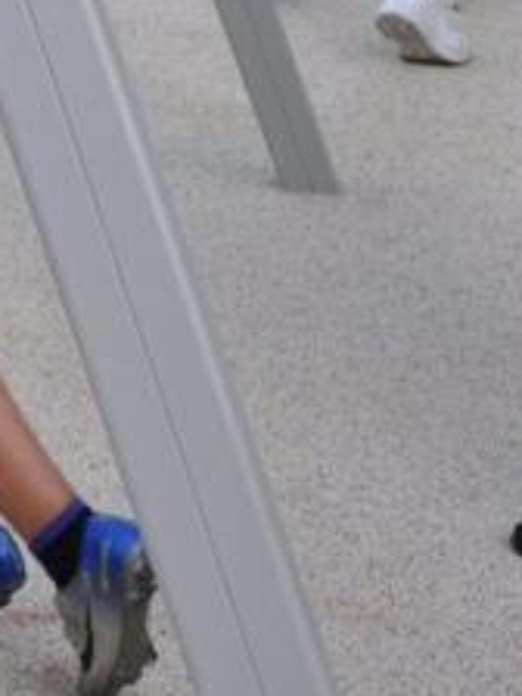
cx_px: -286
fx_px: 3438
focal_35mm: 171
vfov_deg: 11.2
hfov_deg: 8.5
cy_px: -252
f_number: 4.5
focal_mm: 26
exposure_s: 1/80
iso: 400
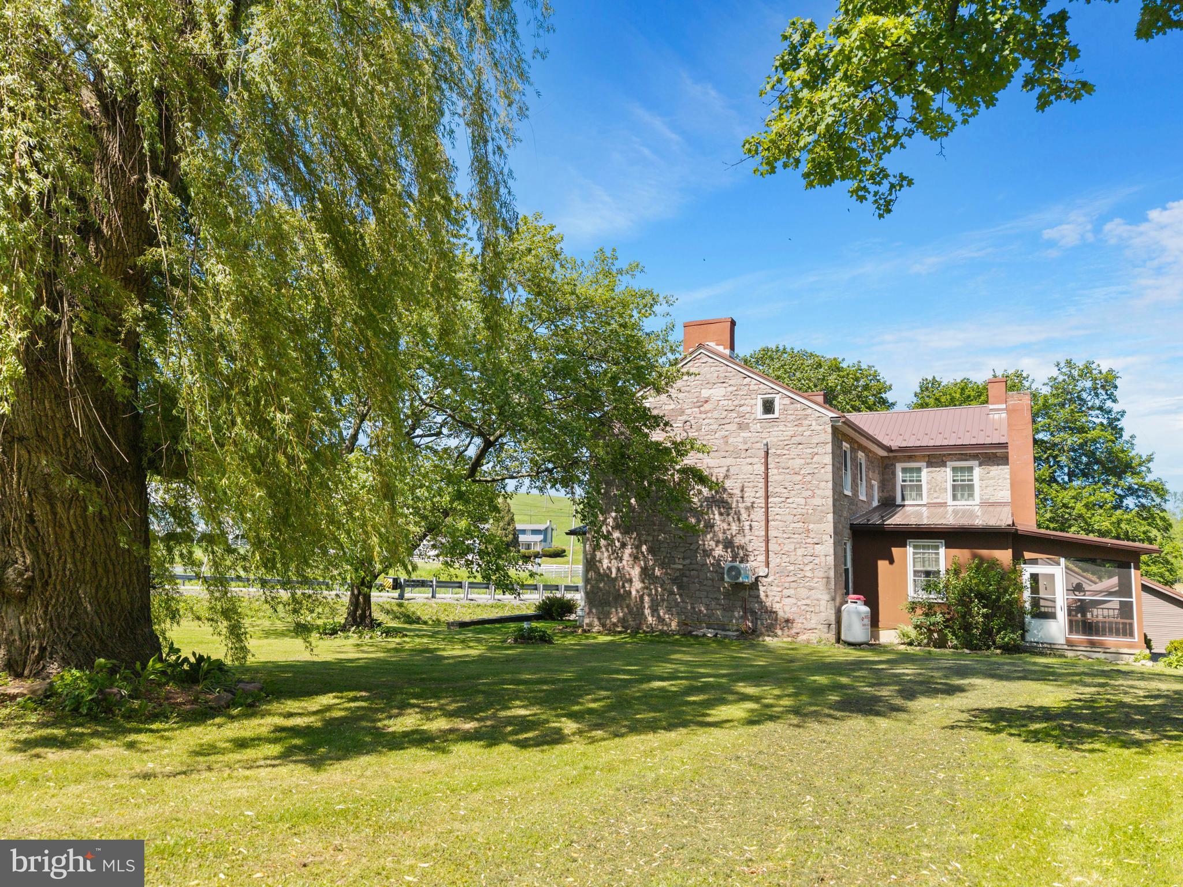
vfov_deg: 56.8
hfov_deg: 71.6
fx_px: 820
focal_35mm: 24
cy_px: 444
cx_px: 592
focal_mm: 8.67
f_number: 1.8
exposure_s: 1/2000
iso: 140
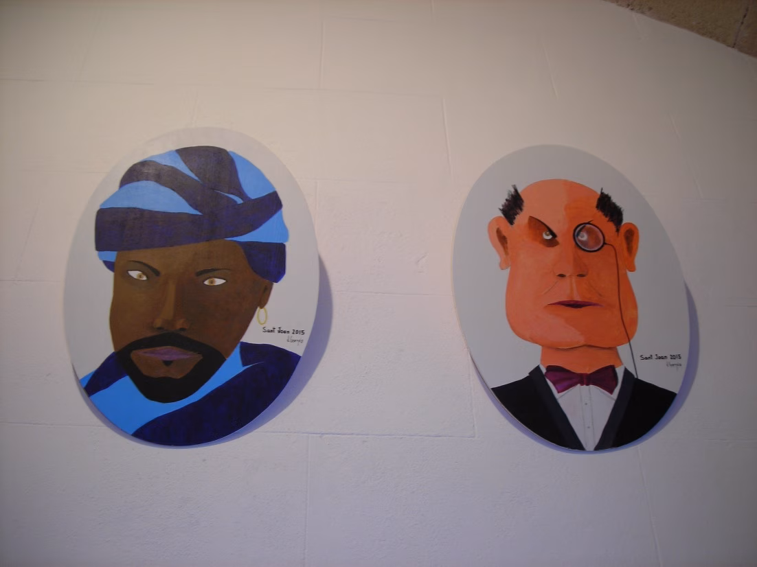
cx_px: 378
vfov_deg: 37.7
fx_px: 831
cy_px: 284
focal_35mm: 38
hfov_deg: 49.0
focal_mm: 6.3
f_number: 3.2
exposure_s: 1/30
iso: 50
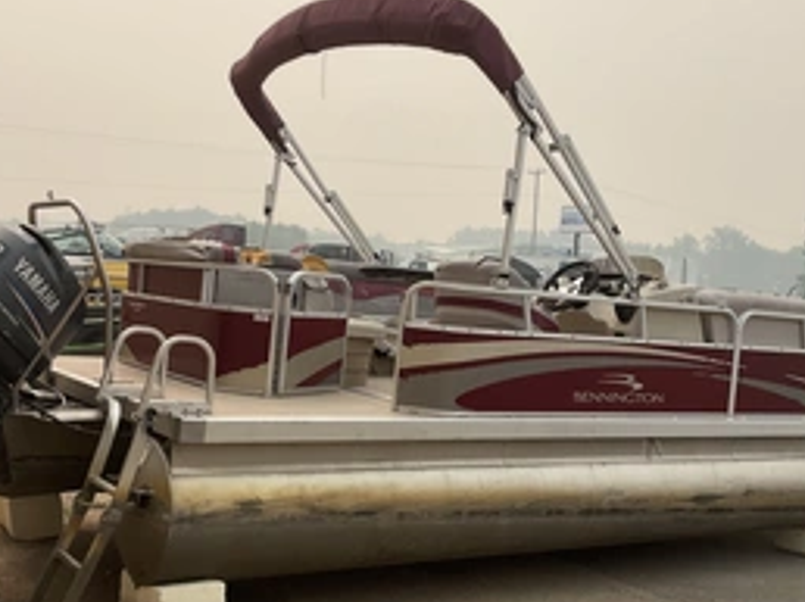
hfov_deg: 42.1
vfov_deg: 32.1
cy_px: 318
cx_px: 378
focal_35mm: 45
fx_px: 1046
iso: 25
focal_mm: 3
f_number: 1.8
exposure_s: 1/2667
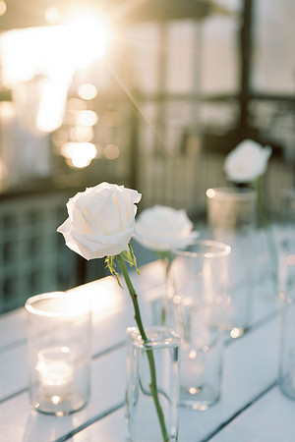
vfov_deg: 39.6
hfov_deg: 27.0
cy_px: 221
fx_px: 615
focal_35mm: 50
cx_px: 148
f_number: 2.8
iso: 160
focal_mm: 50
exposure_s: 1/1000
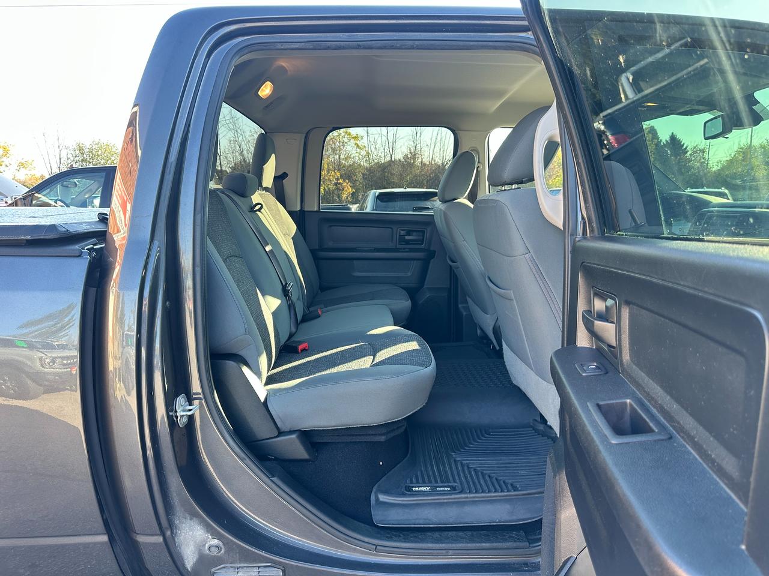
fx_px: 533
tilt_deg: -9.0
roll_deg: +1.3
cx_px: 384
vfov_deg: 56.8
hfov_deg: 71.6
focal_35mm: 24
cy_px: 288
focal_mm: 6.86
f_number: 1.78
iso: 80
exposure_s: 1/162
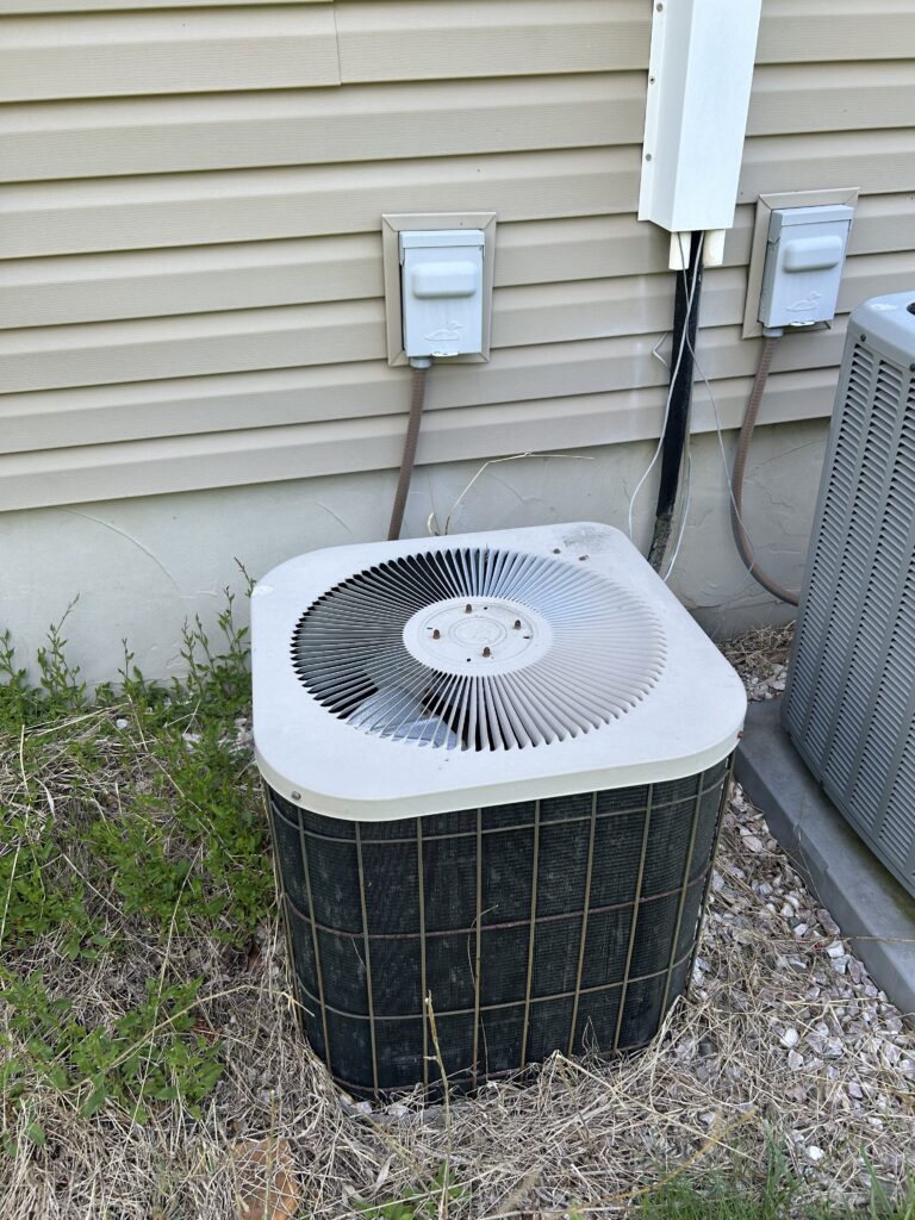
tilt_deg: -33.8
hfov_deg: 53.1
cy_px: 610
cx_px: 458
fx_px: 916
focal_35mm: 26
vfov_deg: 67.3
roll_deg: +2.1
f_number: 1.5
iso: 50
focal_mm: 5.7
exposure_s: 1/581
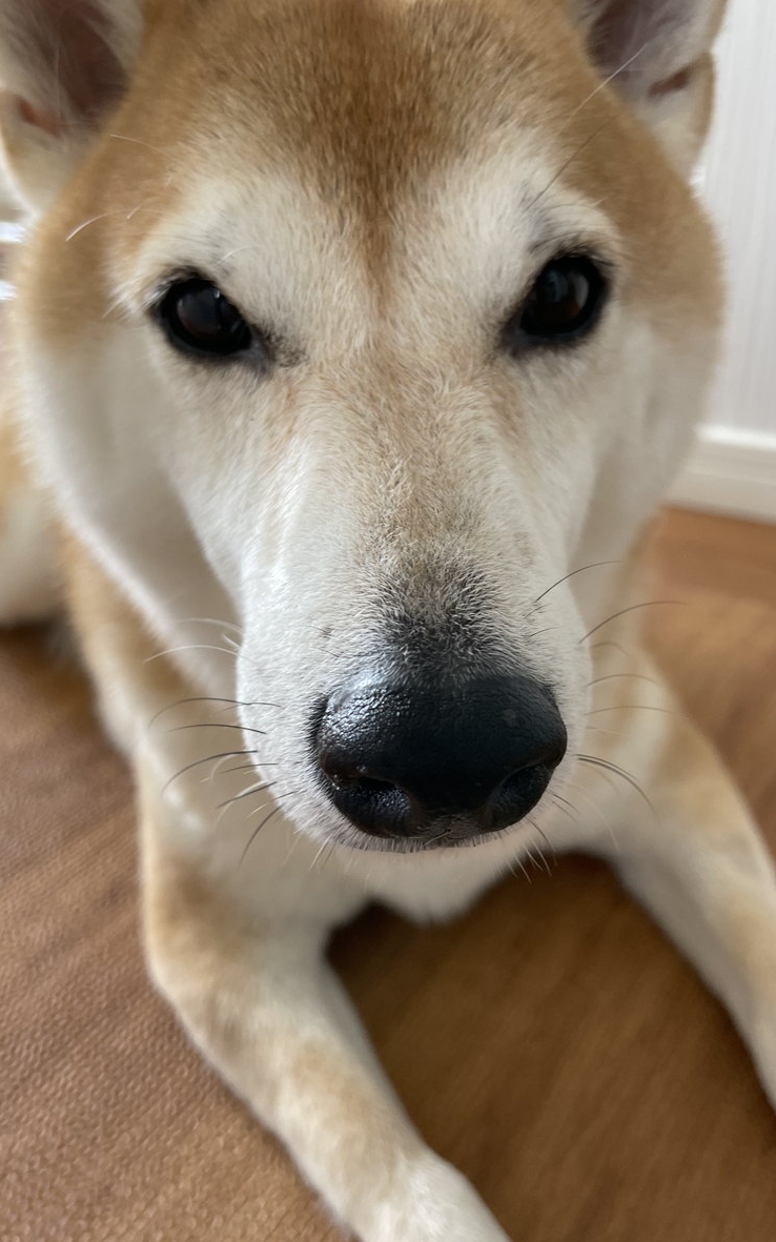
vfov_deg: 66.5
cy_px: 619
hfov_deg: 44.5
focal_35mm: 28
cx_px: 421
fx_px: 948
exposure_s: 1/121
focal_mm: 4.2
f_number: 1.6
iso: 100
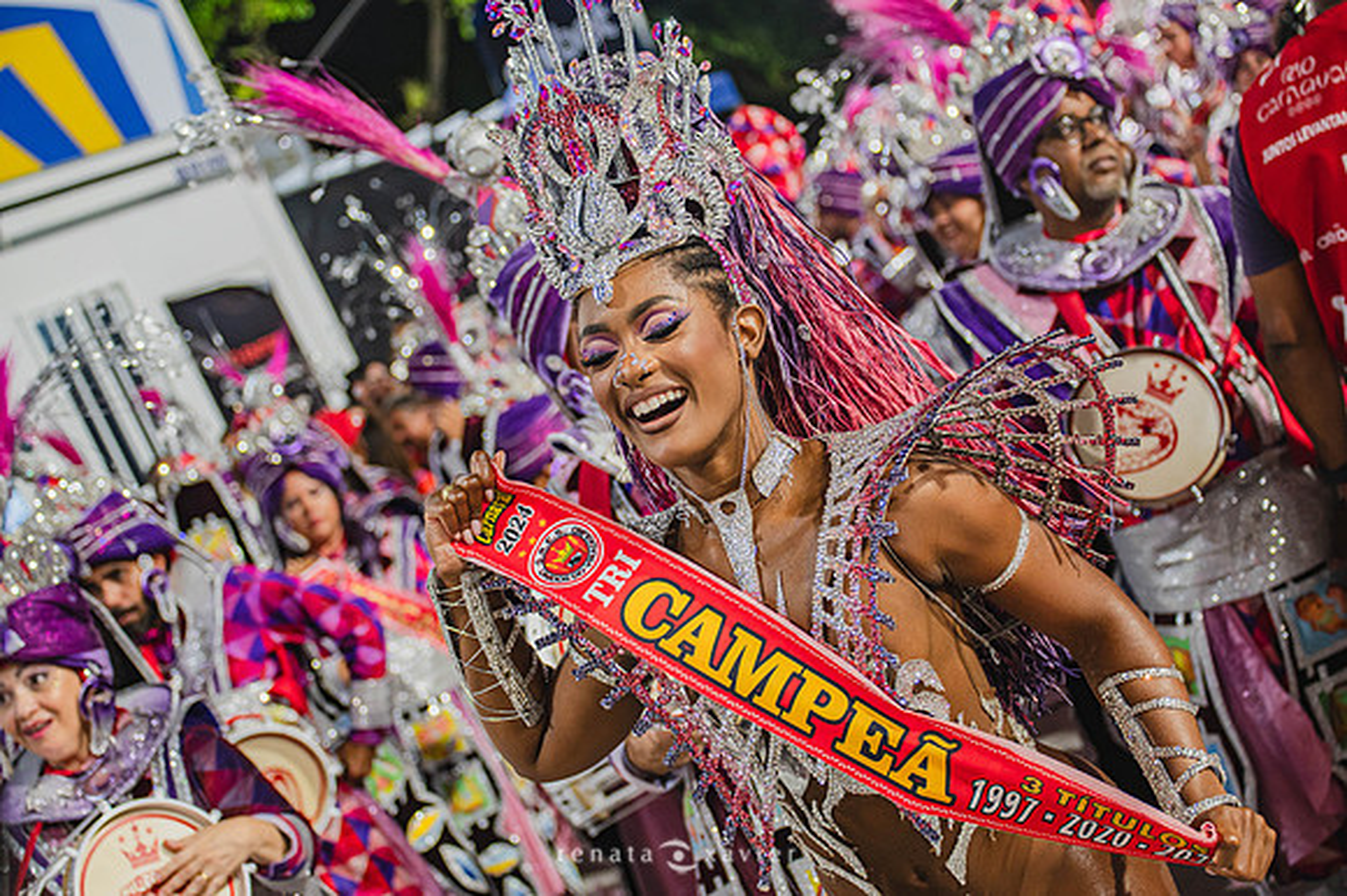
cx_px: 674
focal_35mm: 70
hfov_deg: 28.9
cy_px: 448
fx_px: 2618
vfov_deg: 19.4
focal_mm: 70
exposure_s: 1/160
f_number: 4.5
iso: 2500
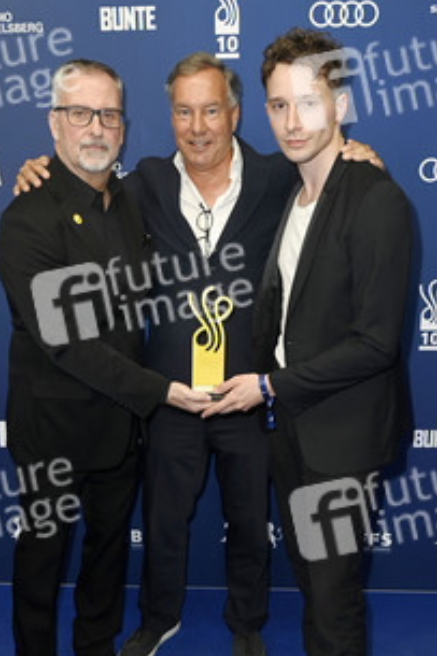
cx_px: 205
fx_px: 693
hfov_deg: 35.0
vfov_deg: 50.3
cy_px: 402
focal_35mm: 38
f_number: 5
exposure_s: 1/250
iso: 800
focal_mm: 29
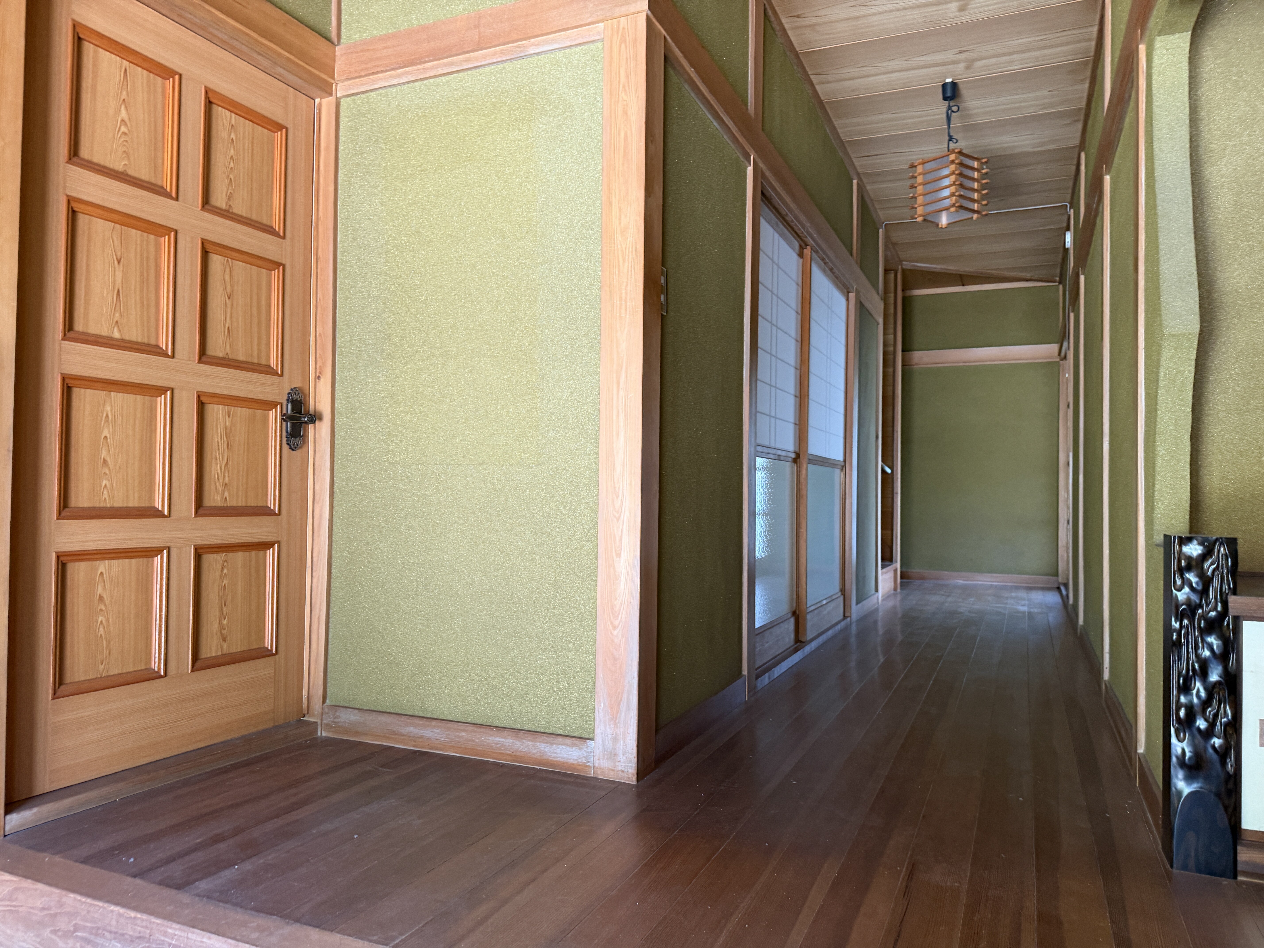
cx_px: 632
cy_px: 474
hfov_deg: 71.6
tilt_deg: +2.5
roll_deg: -1.1
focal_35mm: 24
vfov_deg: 56.8
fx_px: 876
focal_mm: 6.8
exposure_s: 1/60
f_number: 1.8
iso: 320
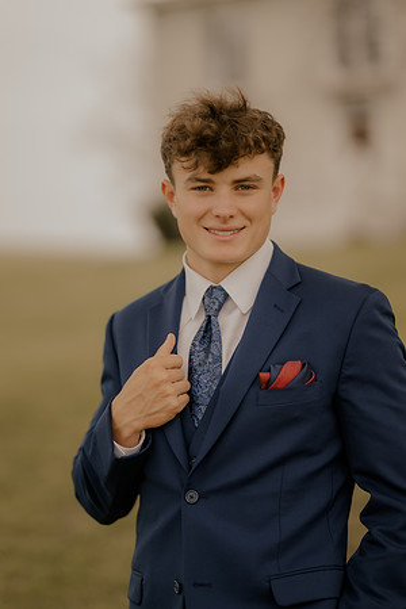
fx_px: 1438
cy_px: 304
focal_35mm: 85
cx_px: 203
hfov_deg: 16.1
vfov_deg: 23.9
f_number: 1.4
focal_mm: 85
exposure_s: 1/1600
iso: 64
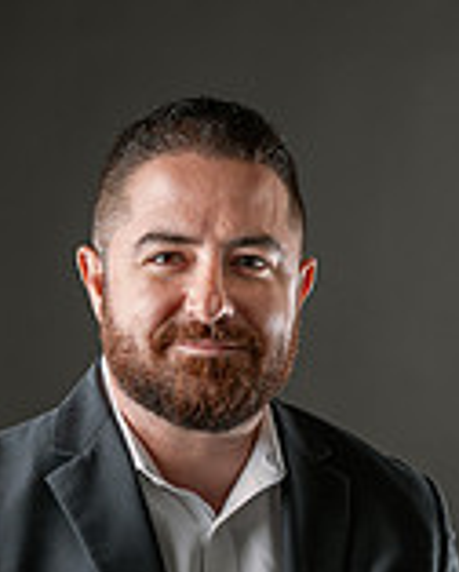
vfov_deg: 13.9
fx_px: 2271
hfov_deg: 11.5
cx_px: 220
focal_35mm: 134
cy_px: 721
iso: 100
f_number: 5
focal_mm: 50
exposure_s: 1/200
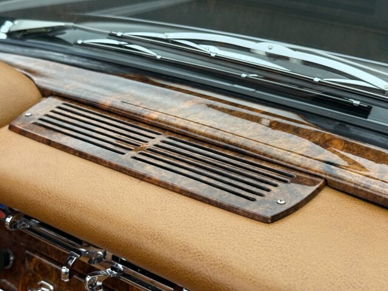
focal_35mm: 48
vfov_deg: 30.3
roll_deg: -1.1
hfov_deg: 39.7
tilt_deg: -27.7
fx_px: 538
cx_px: 194
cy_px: 146
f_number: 1.78
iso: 125
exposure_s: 1/49
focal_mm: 6.76
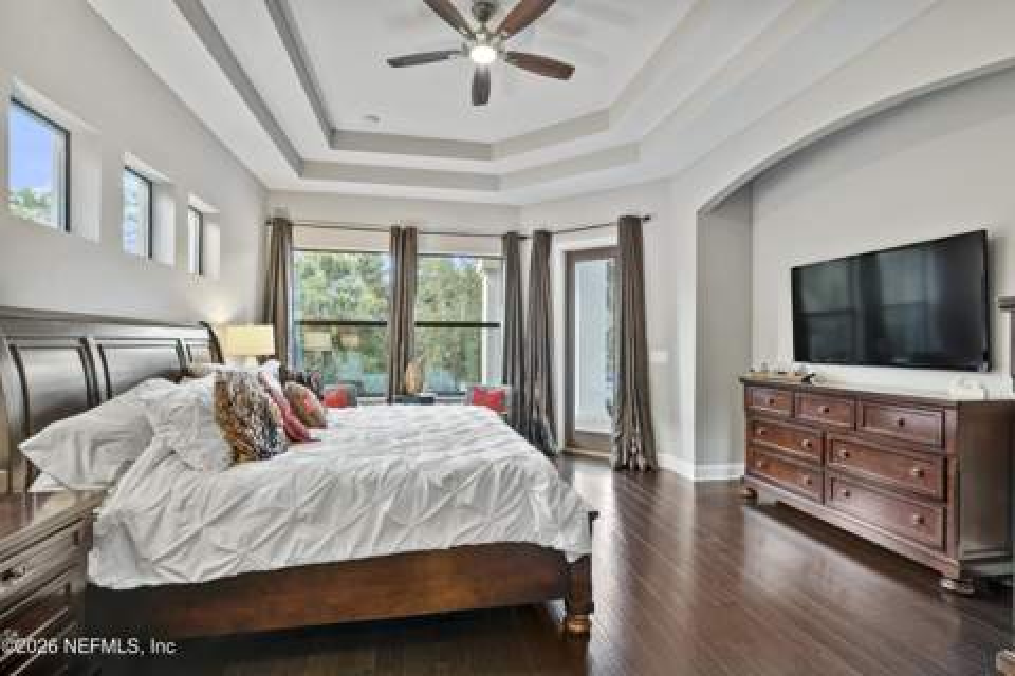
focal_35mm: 16
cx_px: 508
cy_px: 338
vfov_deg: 73.7
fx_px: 451
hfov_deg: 96.7
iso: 160
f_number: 8
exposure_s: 2
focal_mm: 16
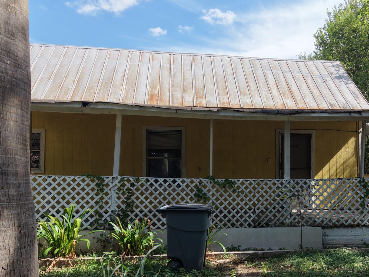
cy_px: 168
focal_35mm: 36
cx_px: 246
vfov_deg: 39.5
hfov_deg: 50.4
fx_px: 384
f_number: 1.8
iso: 100
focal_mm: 8.67
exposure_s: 1/725
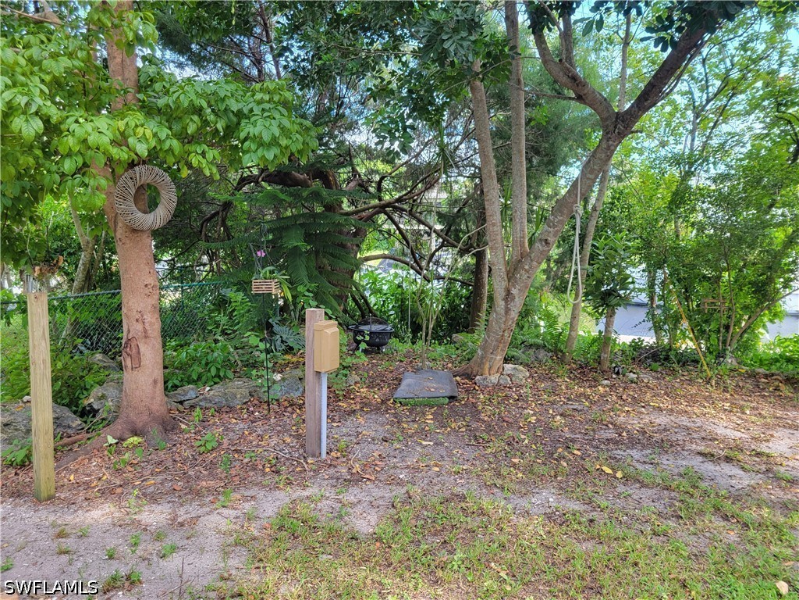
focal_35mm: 26
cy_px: 300
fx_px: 600
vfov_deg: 53.1
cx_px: 400
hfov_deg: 67.3
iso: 50
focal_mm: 5.4
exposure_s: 1/120
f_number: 1.8
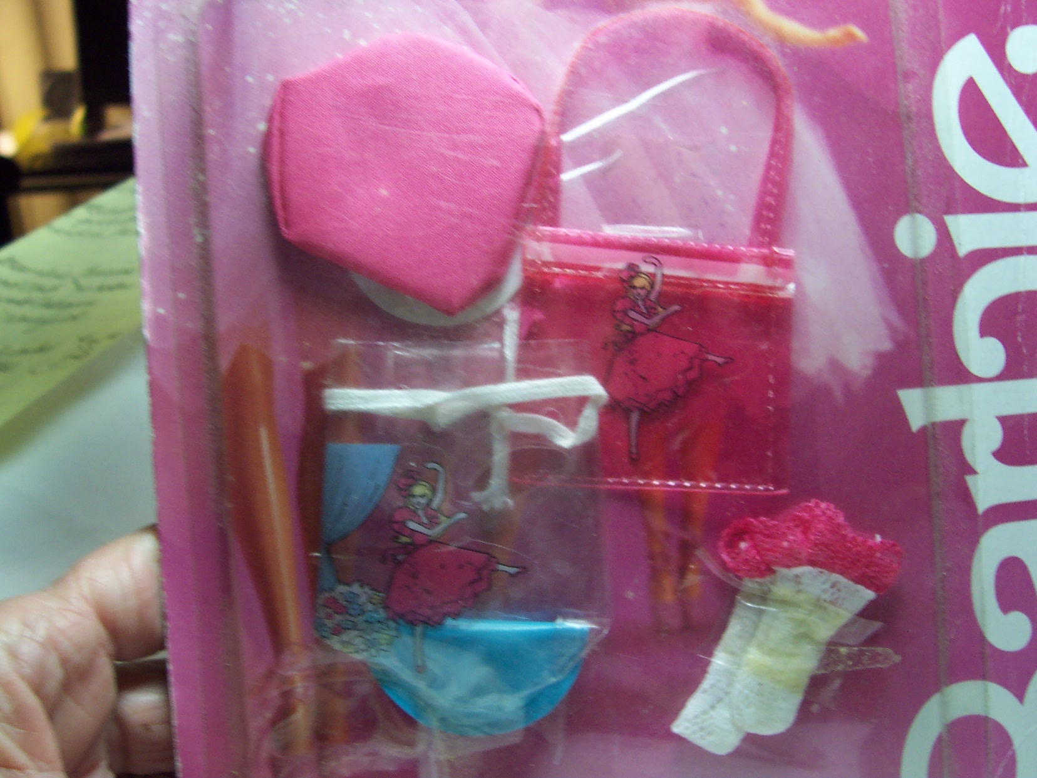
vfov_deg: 38.7
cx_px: 518
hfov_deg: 50.1
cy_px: 389
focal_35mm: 37
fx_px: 1108
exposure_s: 1/30
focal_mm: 5.6
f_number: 2.8
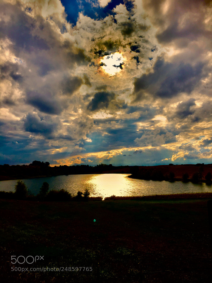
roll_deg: -0.1
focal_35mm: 29
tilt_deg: +6.4
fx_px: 237
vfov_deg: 61.7
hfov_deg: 48.2
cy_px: 142
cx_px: 106
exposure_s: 1/3497
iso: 25
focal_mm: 4.15
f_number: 2.2
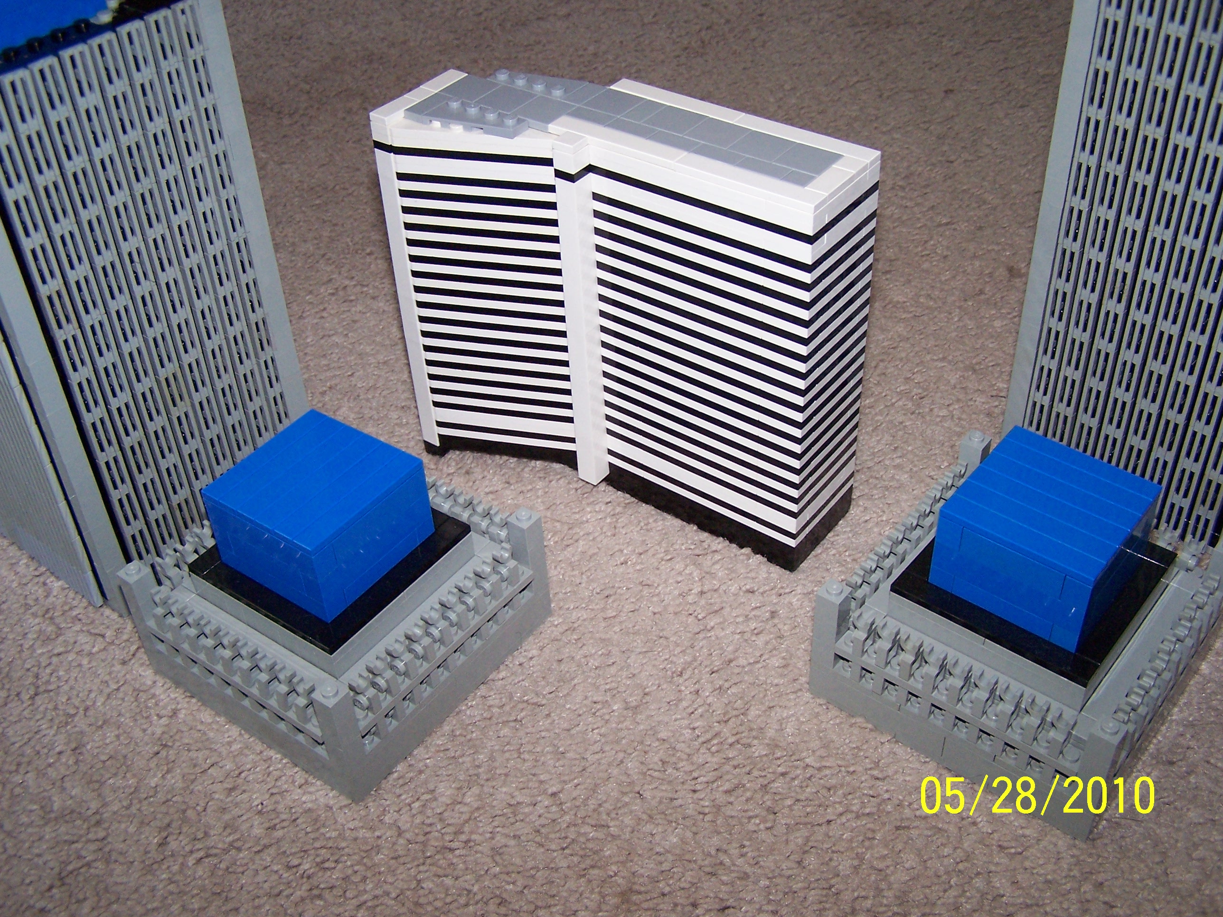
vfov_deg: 37.7
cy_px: 458
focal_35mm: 38
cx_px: 612
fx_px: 1343
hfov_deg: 49.0
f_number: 2.8
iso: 140
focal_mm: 6.3
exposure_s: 1/60
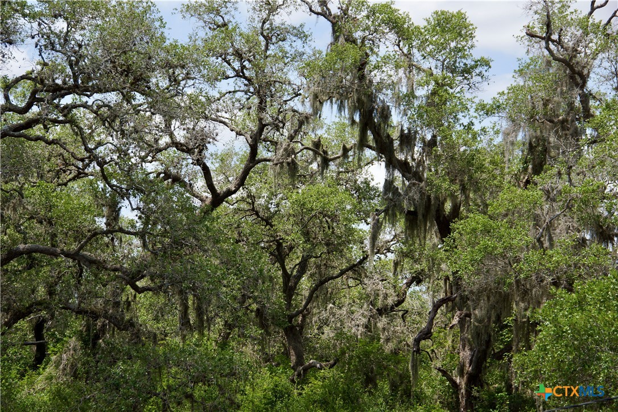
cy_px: 206
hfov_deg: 18.2
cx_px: 309
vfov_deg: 12.2
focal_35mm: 112
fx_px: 1931
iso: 100
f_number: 8
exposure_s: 1/250
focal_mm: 75
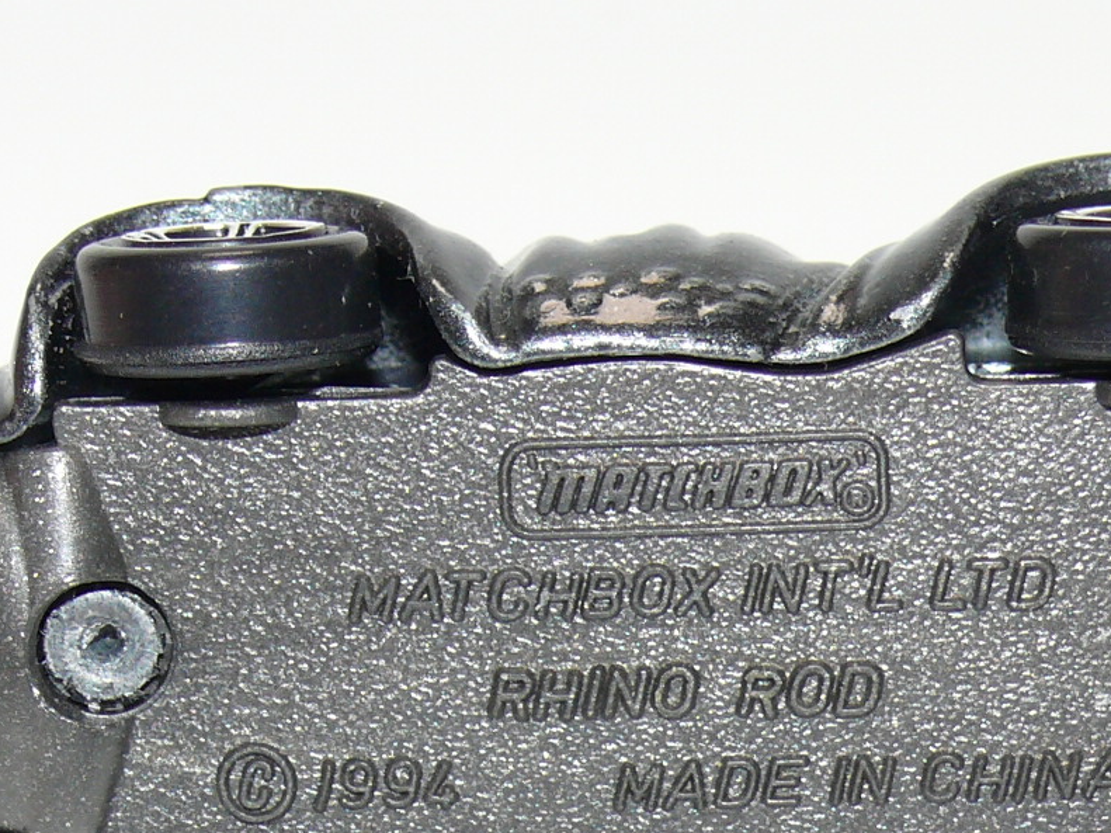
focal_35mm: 176
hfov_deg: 11.2
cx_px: 556
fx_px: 5648
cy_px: 639
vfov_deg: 8.4
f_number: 4
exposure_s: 1/30
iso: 100
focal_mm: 12.2
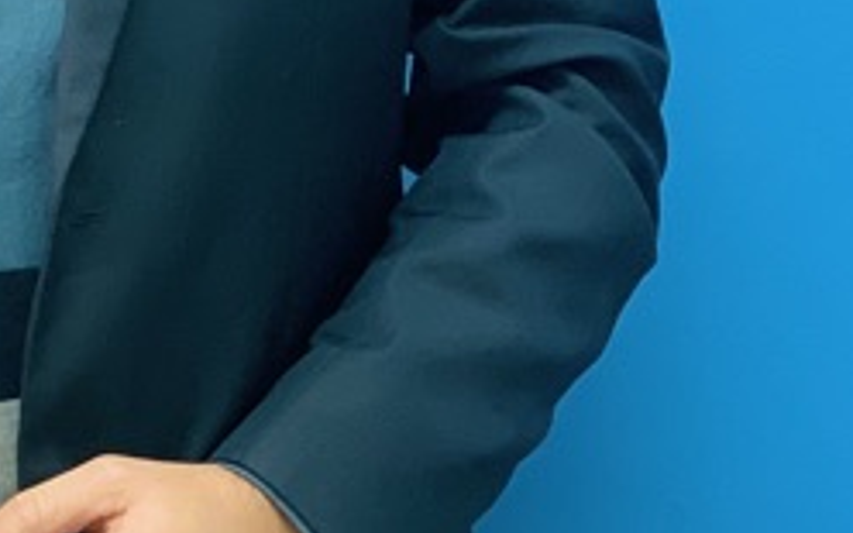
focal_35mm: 178
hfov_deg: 11.6
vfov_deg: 7.3
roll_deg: -0.1
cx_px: -72
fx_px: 4138
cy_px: -38
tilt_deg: -5.3
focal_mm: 6
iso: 160
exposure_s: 1/60
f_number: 2.4
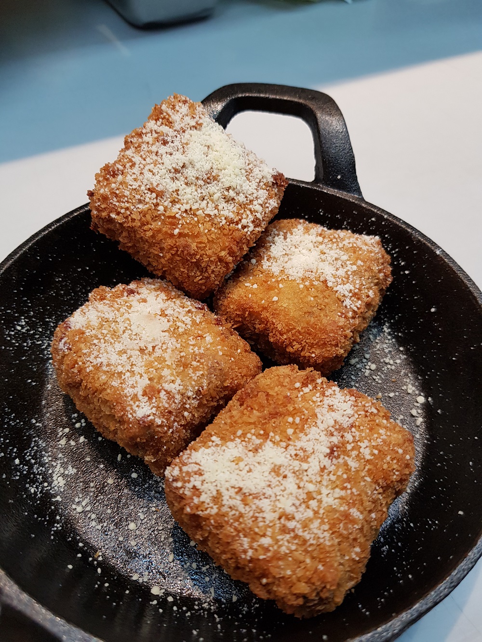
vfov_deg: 67.3
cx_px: 241
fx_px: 483
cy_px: 321
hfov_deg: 53.1
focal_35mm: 26
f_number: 1.7
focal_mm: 4.3
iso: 125
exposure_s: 1/50
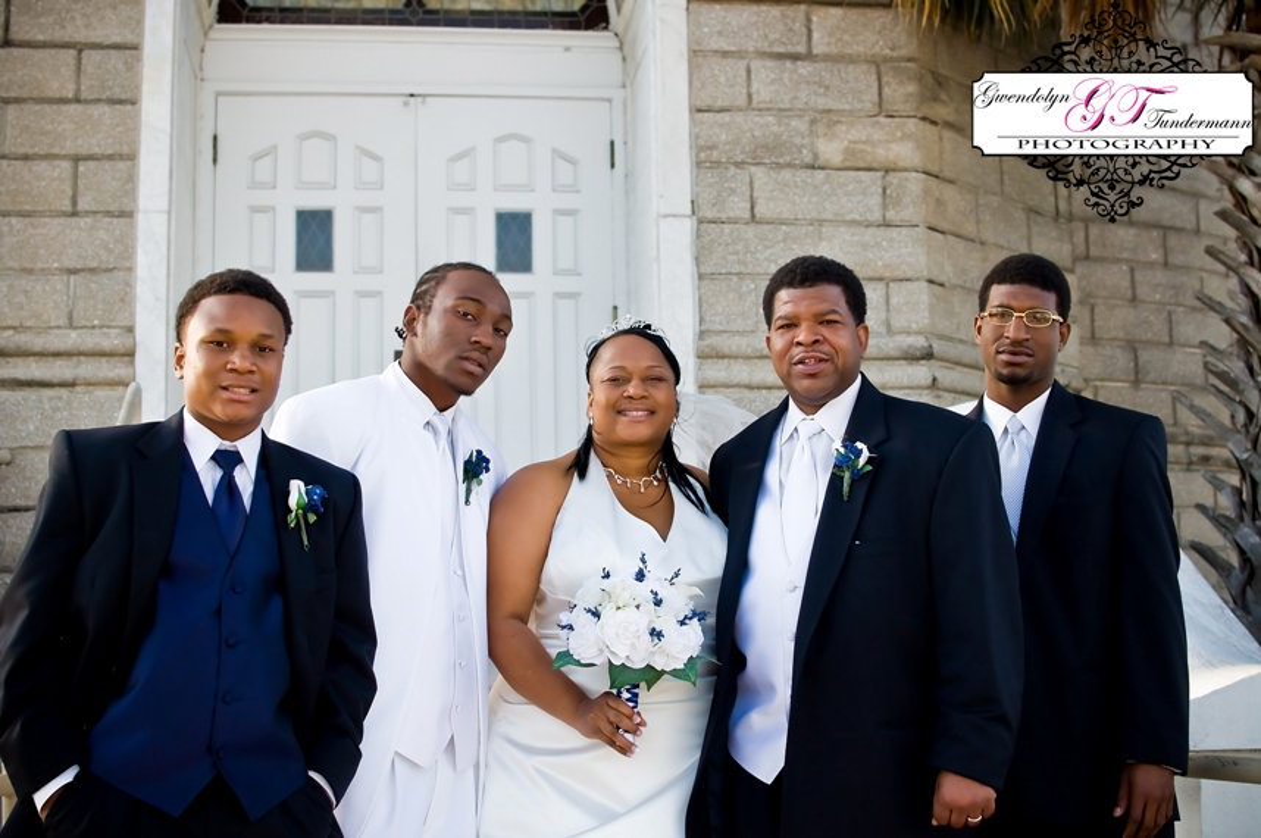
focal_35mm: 52
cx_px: 630
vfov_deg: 25.7
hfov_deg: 37.9
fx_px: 1837
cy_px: 419
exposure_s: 1/400
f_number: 4
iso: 400
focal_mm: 35
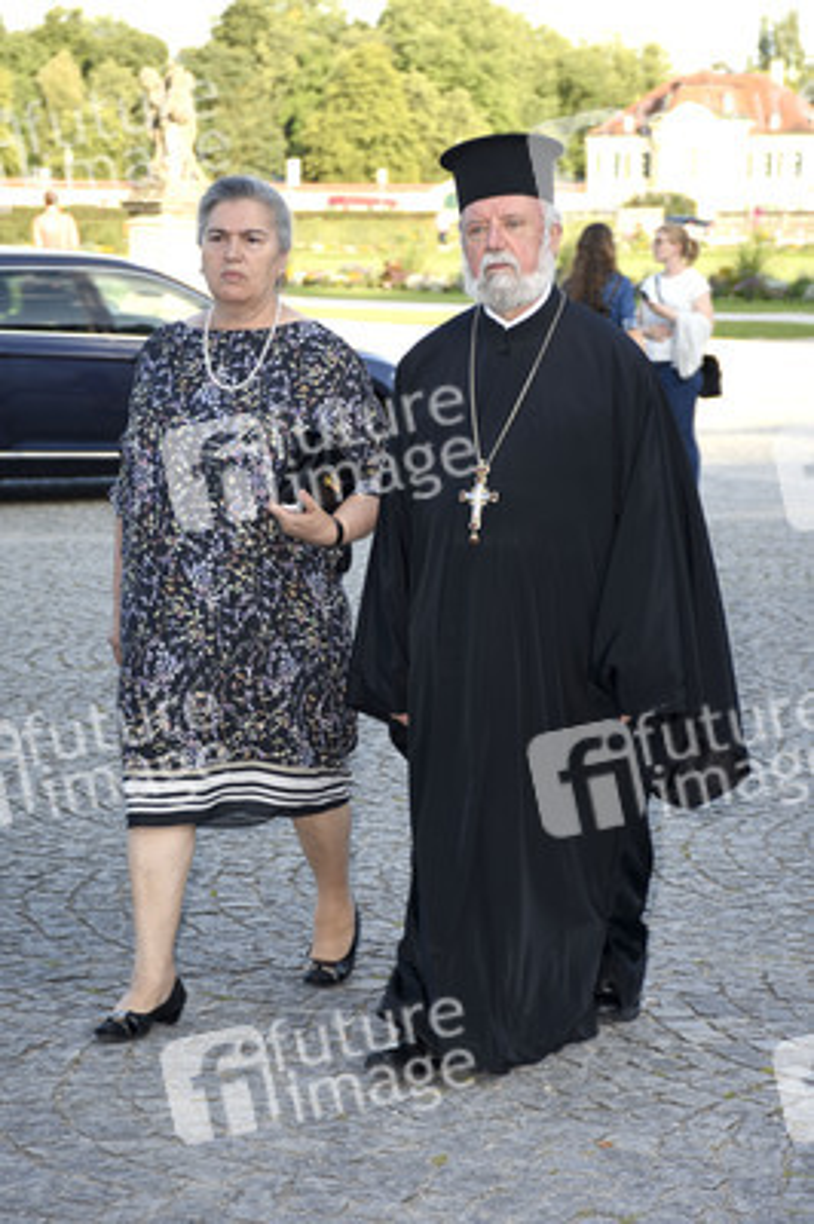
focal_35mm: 112
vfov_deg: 18.2
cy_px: 612
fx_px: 3822
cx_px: 407
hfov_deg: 12.2
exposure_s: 1/100
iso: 100
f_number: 5.6
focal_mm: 75
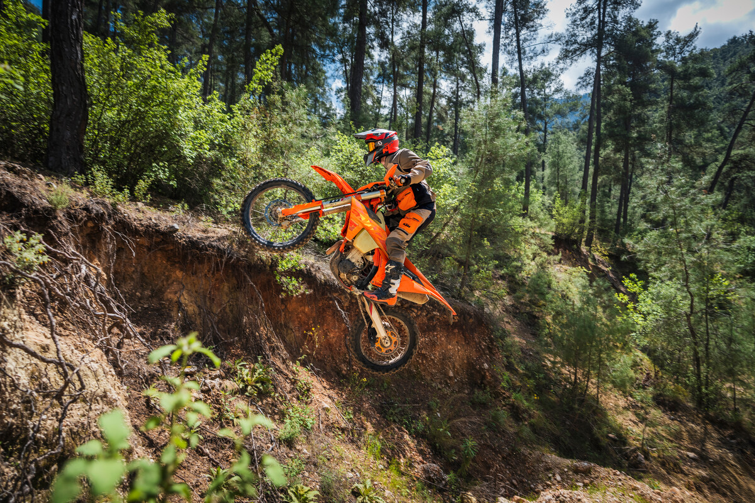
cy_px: 252
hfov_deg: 90.0
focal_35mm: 18
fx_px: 377
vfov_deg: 67.4
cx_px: 378
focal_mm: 18
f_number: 2.8
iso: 64
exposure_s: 1/1000
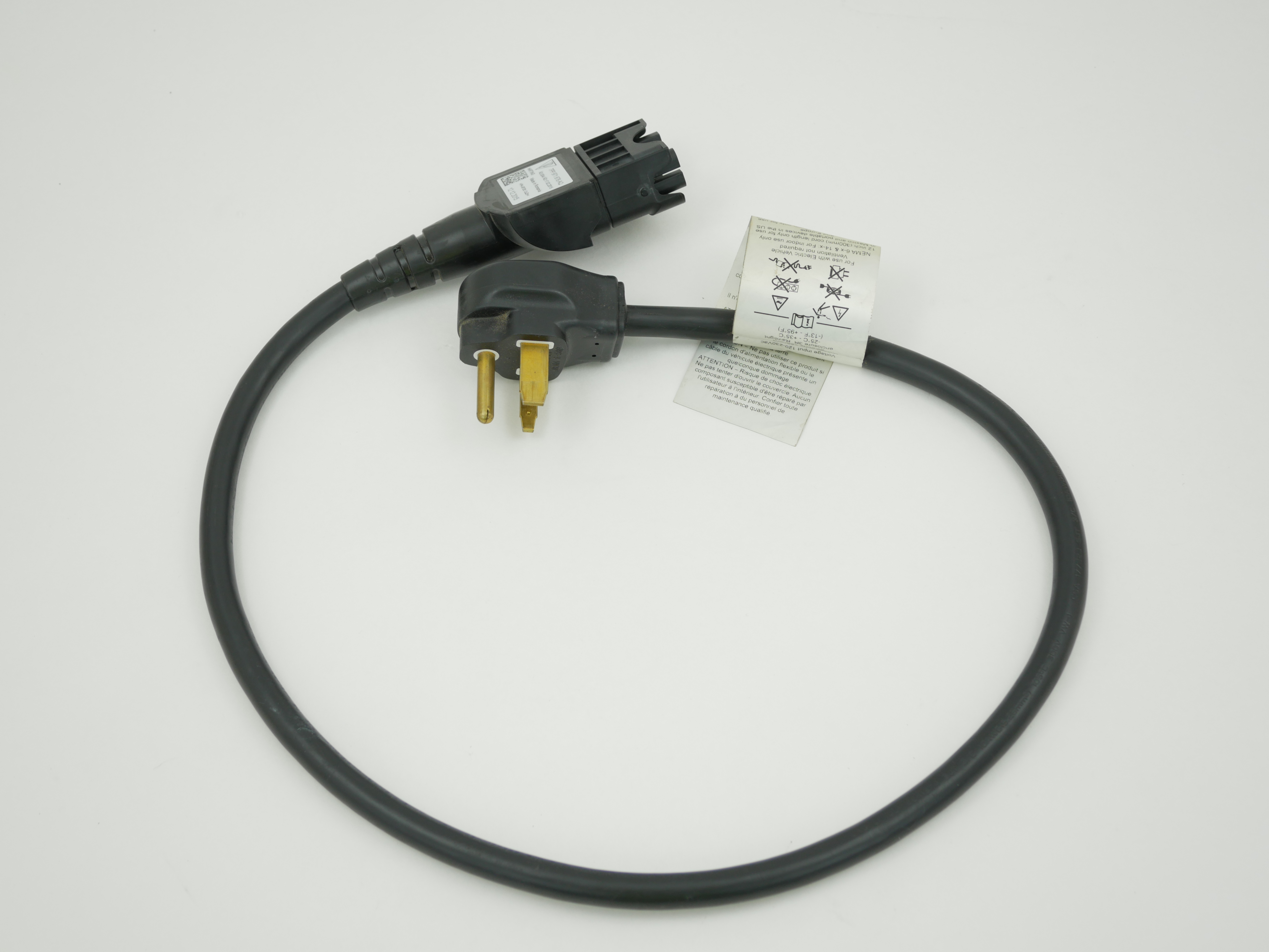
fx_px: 2200
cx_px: 634
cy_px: 476
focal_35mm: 60
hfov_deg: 32.2
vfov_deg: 24.4
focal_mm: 30
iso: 200
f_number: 3.5
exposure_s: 1/125
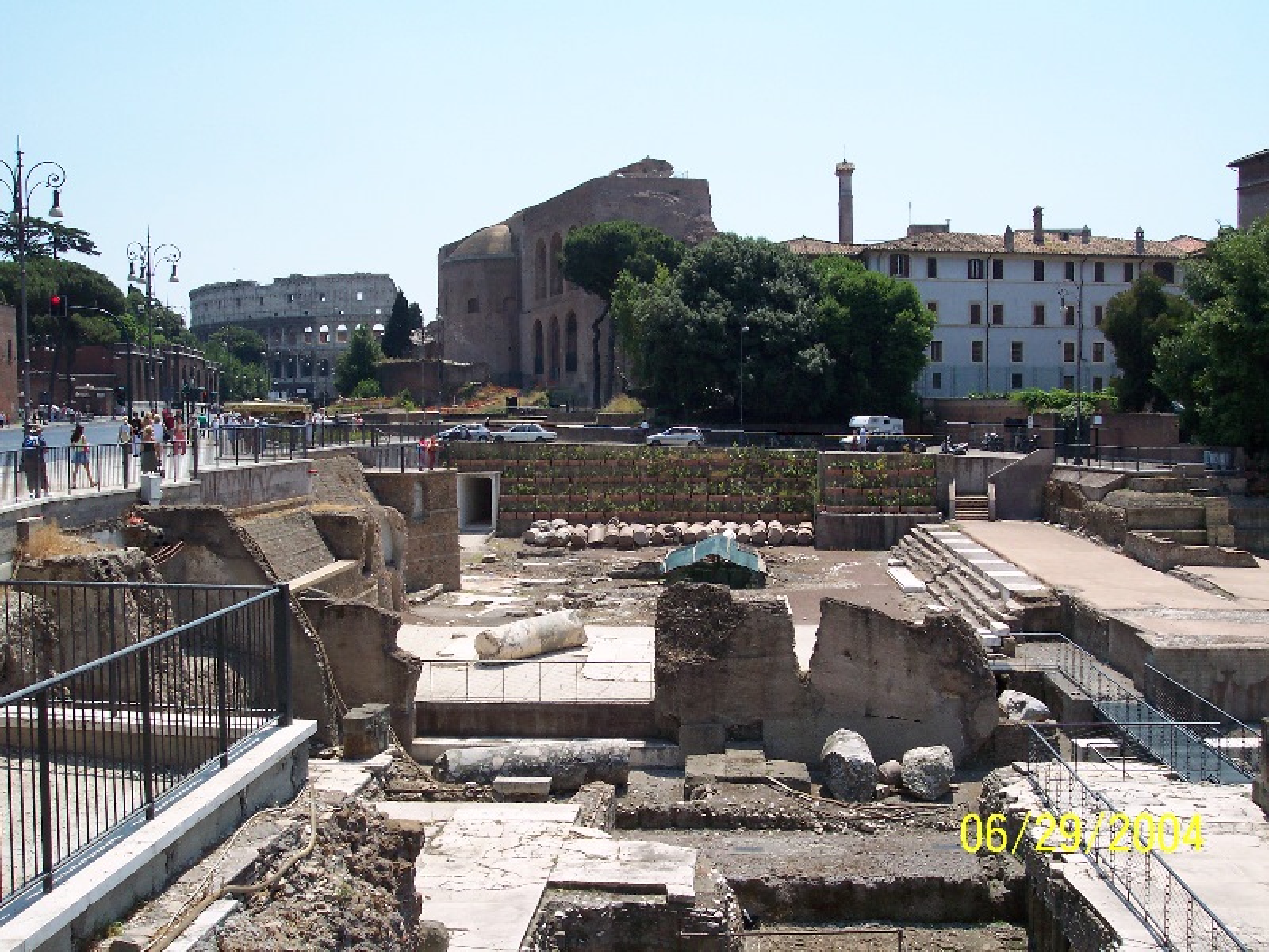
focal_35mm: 38
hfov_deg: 49.0
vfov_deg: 37.7
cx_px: 634
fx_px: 1393
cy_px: 476
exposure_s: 1/700
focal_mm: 8
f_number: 4.8
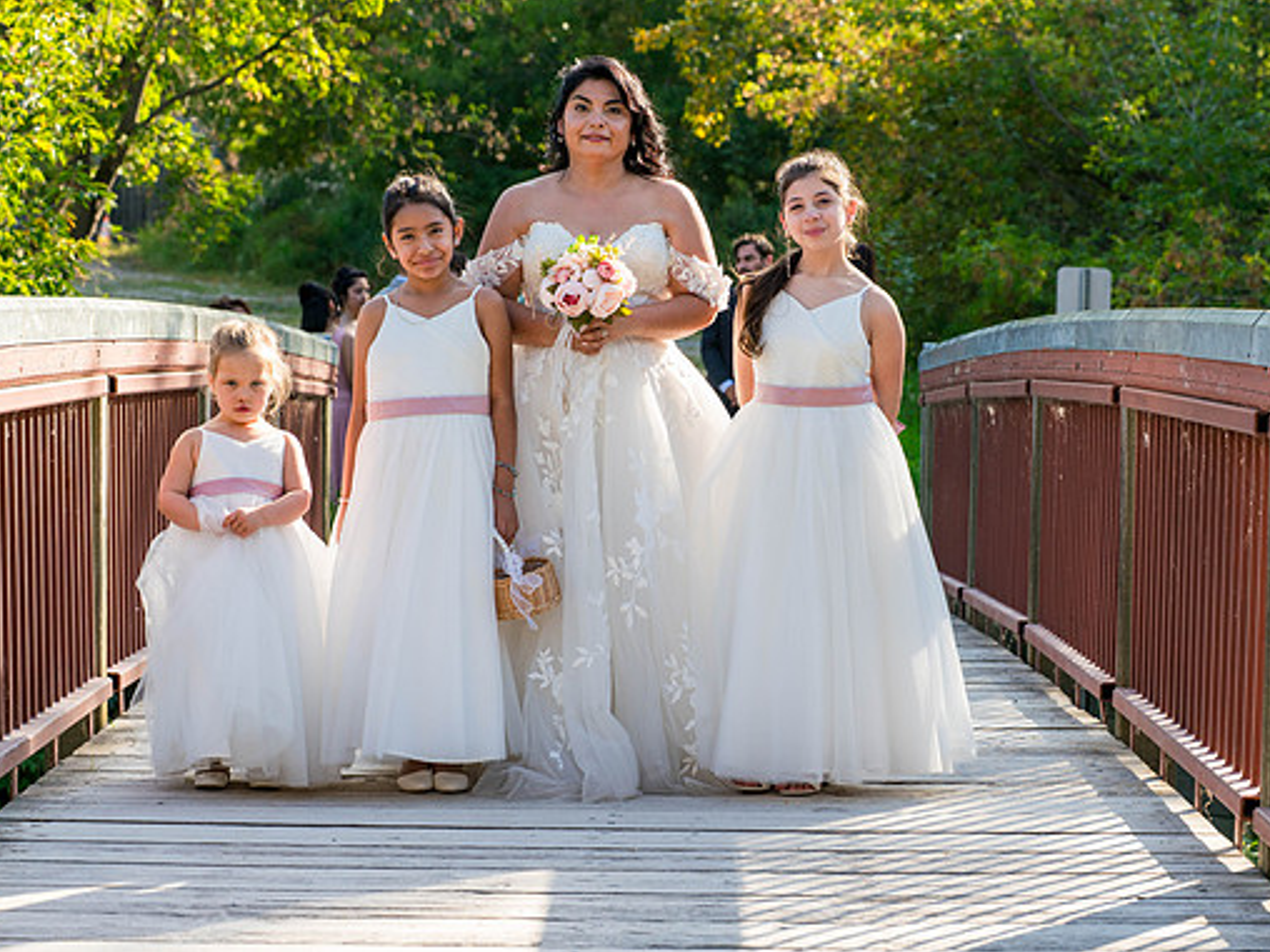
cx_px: 628
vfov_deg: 16.6
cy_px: 471
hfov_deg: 22.0
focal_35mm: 89
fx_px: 3265
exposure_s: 1/250
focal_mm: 81
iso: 250
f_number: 5
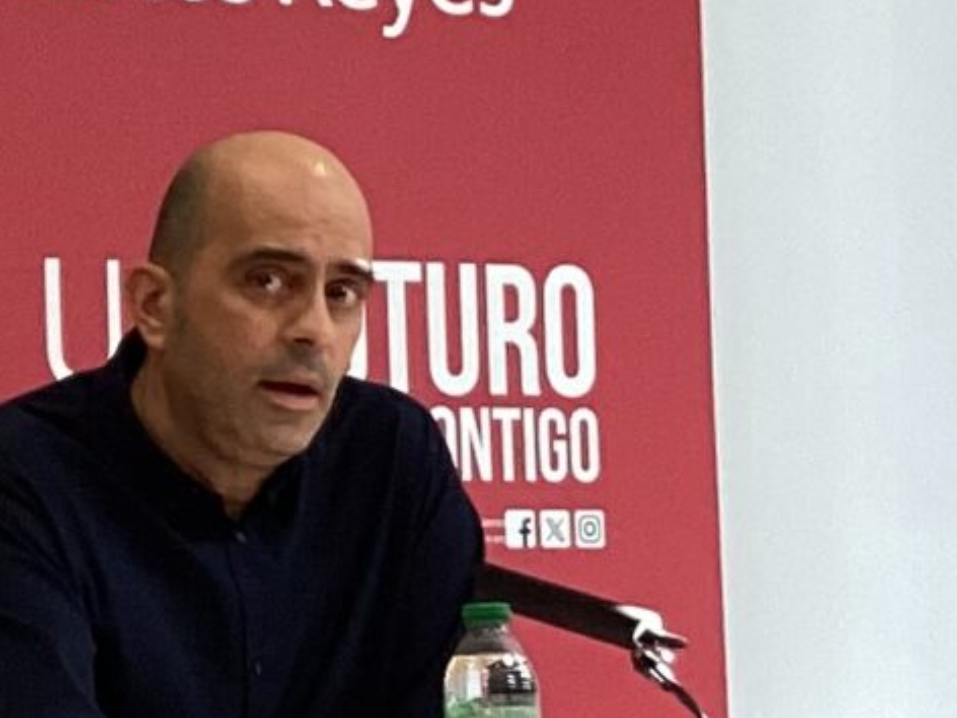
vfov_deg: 8.8
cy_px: 302
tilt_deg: +2.6
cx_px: -777
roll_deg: +0.3
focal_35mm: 168
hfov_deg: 11.0
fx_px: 4645
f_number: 2.4
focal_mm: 3.3
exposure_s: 1/50
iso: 80
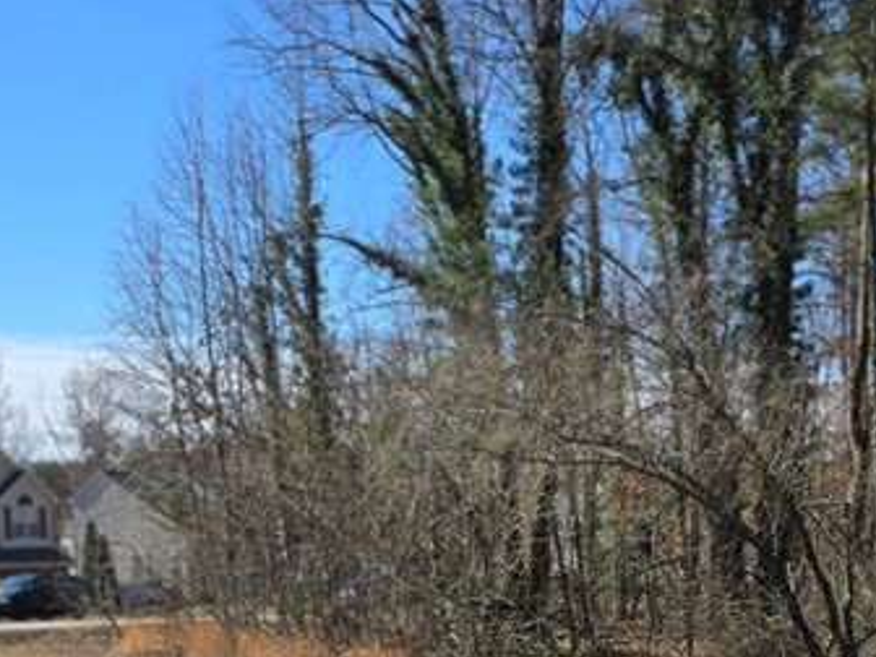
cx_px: 349
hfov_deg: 27.7
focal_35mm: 70
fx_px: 1771
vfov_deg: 19.5
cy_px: 826
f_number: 1.7
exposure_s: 1/715
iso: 12
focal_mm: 6.3
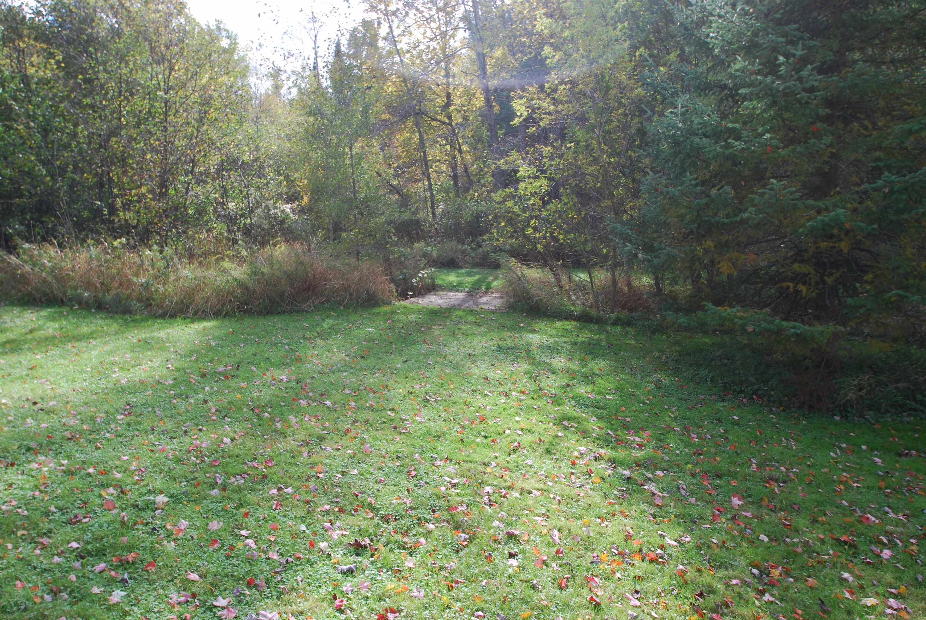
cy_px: 310
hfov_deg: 73.7
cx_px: 463
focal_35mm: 24
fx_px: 618
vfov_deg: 53.3
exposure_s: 1/125
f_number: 5.6
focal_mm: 16
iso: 140
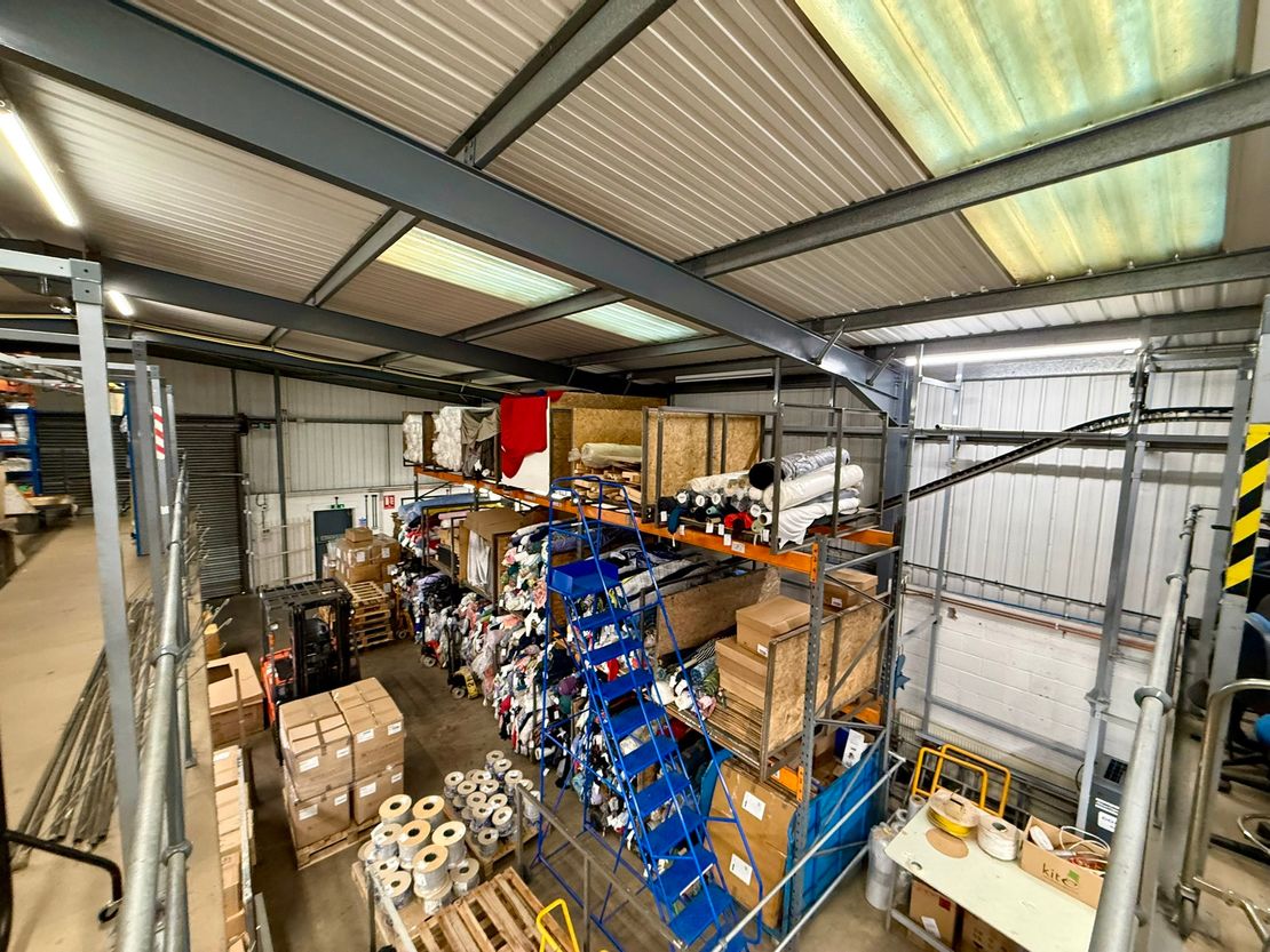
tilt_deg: -4.4
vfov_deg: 85.7
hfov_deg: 102.1
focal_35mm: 14
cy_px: 476
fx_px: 514
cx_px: 635
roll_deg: -0.8
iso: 400
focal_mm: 2.22
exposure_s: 1/50
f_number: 2.2
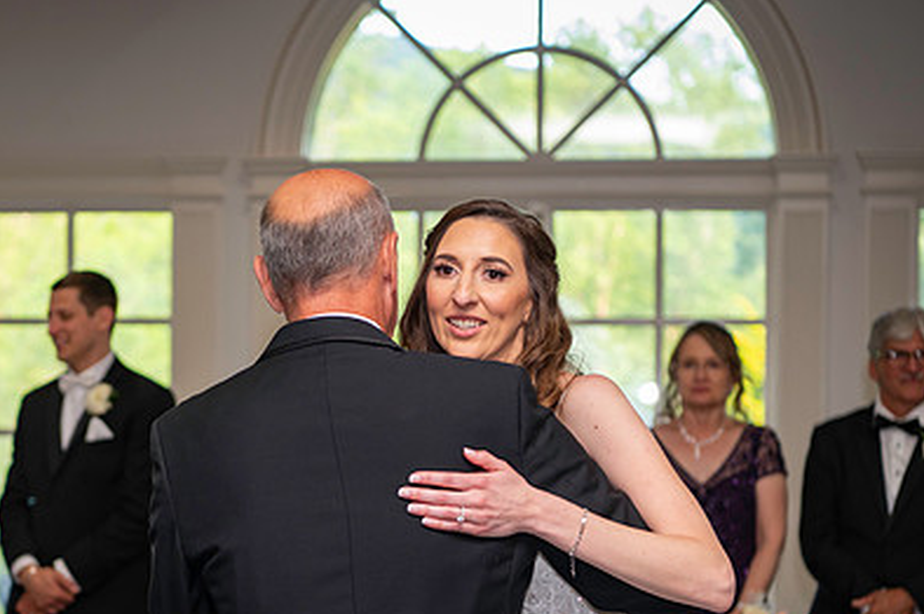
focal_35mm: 103
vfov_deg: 13.2
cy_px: 445
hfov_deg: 19.8
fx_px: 2641
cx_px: 335
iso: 800
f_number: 3.5
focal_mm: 70
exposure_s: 1/125
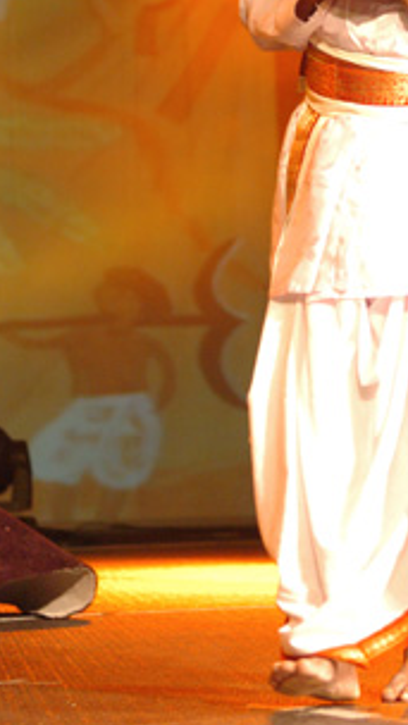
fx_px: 2674
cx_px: 404
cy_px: 103
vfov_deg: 15.3
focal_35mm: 139
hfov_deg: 8.7
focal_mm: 45
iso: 800
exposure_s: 1/100
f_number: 2.8
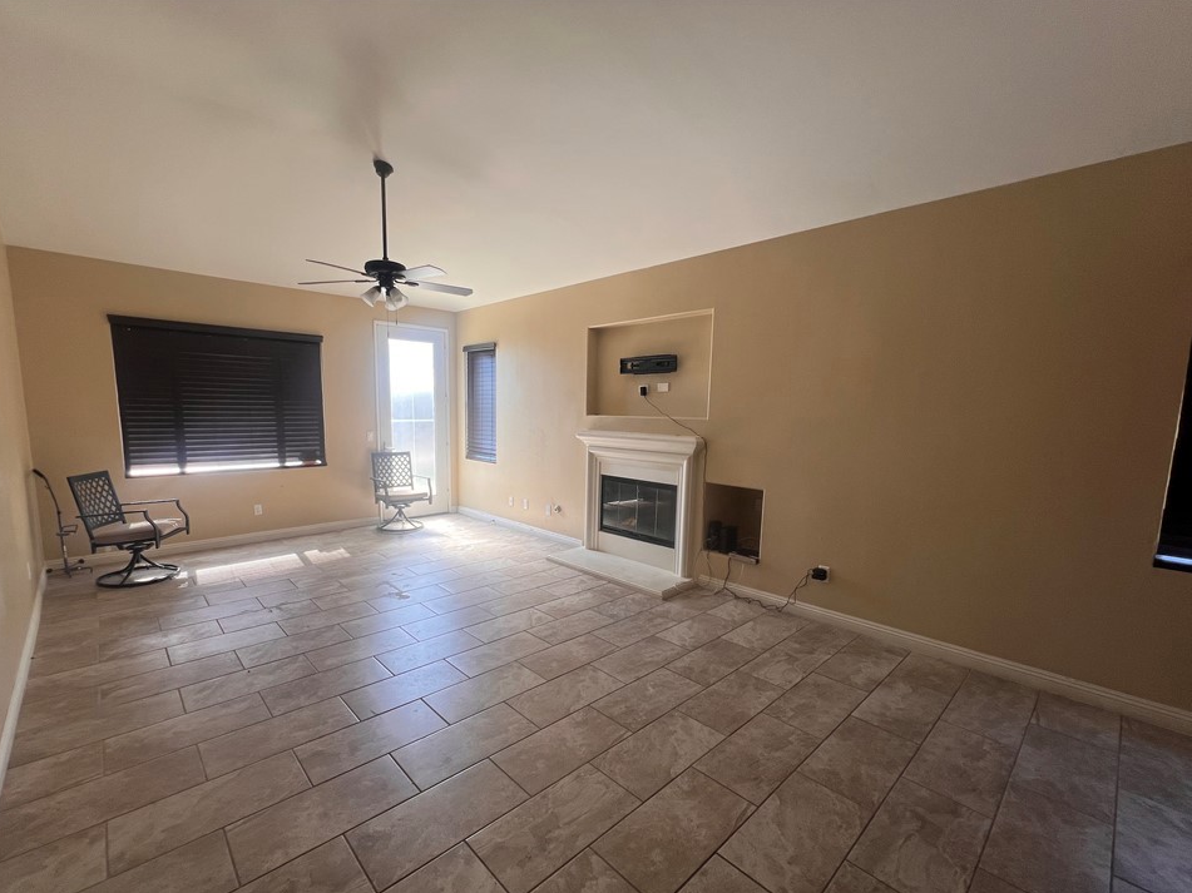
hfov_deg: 102.0
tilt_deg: -6.5
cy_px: 477
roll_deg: -0.3
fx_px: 482
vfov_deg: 85.5
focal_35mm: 14
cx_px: 570
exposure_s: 1/120
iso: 50
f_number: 1.8
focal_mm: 1.57
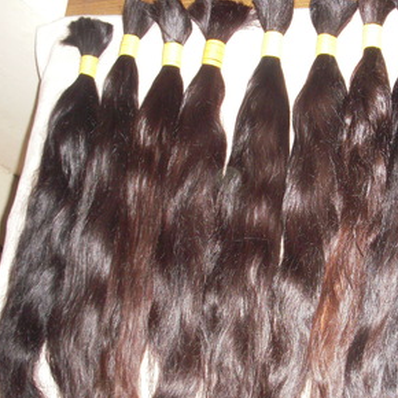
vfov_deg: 29.5
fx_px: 754
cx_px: 329
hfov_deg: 28.8
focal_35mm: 58
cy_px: 213
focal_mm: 6.3
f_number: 3.3
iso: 400
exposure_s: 1/125
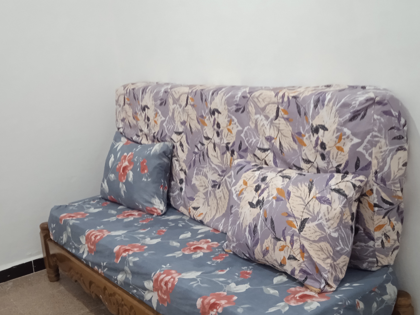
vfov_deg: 34.4
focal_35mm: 42
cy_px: 154
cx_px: 197
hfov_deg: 44.8
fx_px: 510
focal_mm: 3.43
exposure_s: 1/25
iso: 639
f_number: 2.2
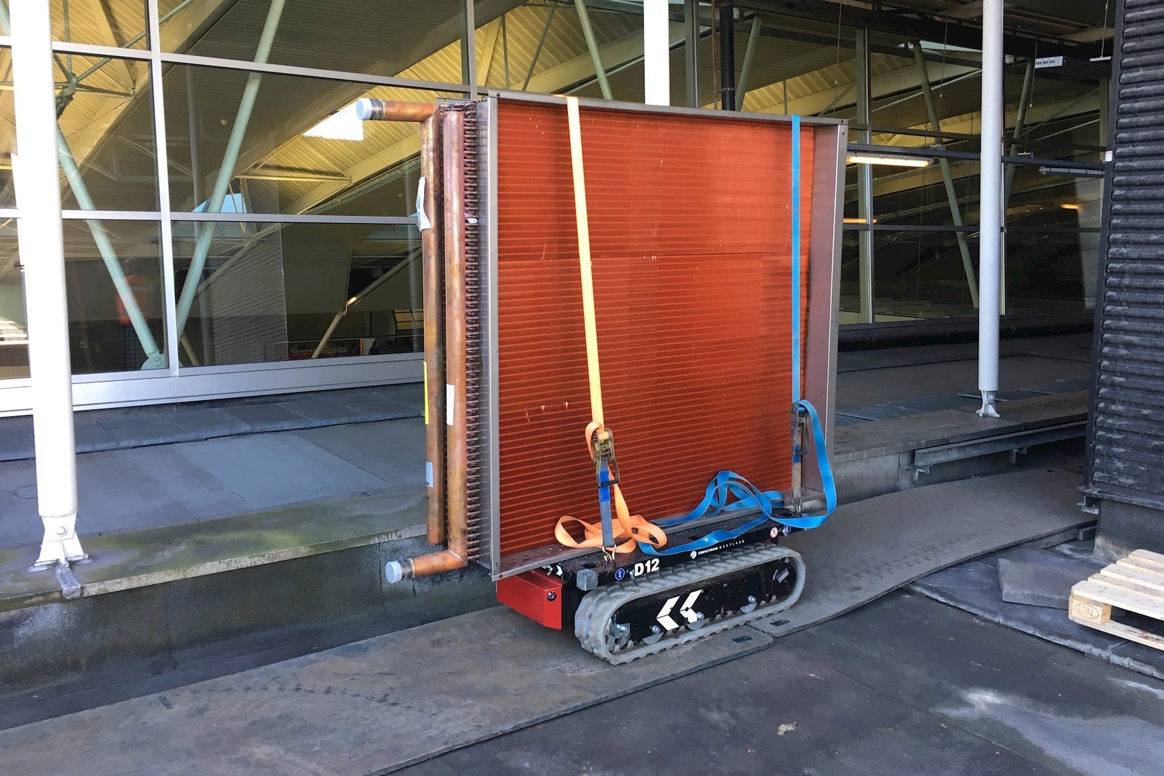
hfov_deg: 60.3
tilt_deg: -7.6
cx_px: 591
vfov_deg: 42.3
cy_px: 347
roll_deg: -1.1
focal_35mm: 31
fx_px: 1002
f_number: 2.2
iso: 25
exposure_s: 1/33
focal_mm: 4.15
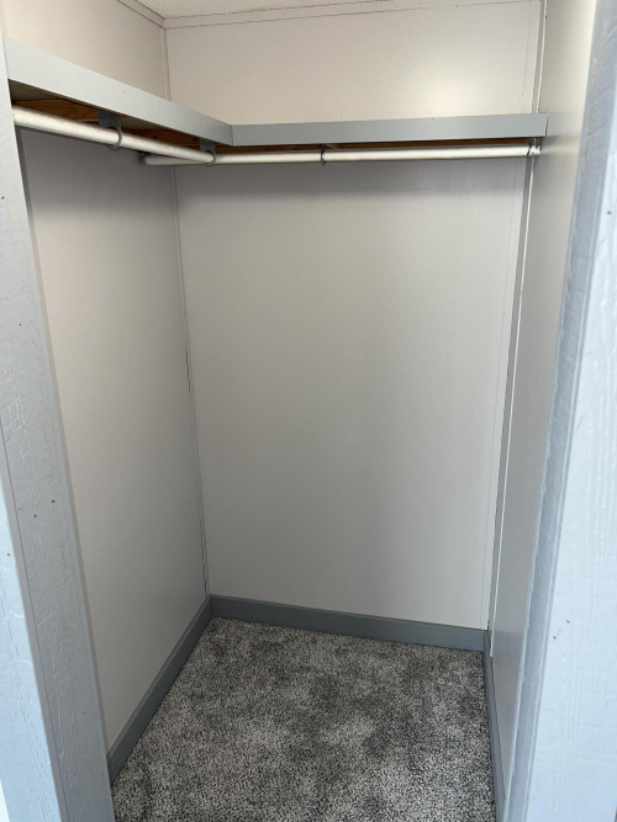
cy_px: 411
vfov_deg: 67.3
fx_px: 618
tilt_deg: -16.8
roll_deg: +1.3
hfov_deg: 53.0
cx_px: 308
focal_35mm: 26
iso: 40
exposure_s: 1/31
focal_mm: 5.7
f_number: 1.5
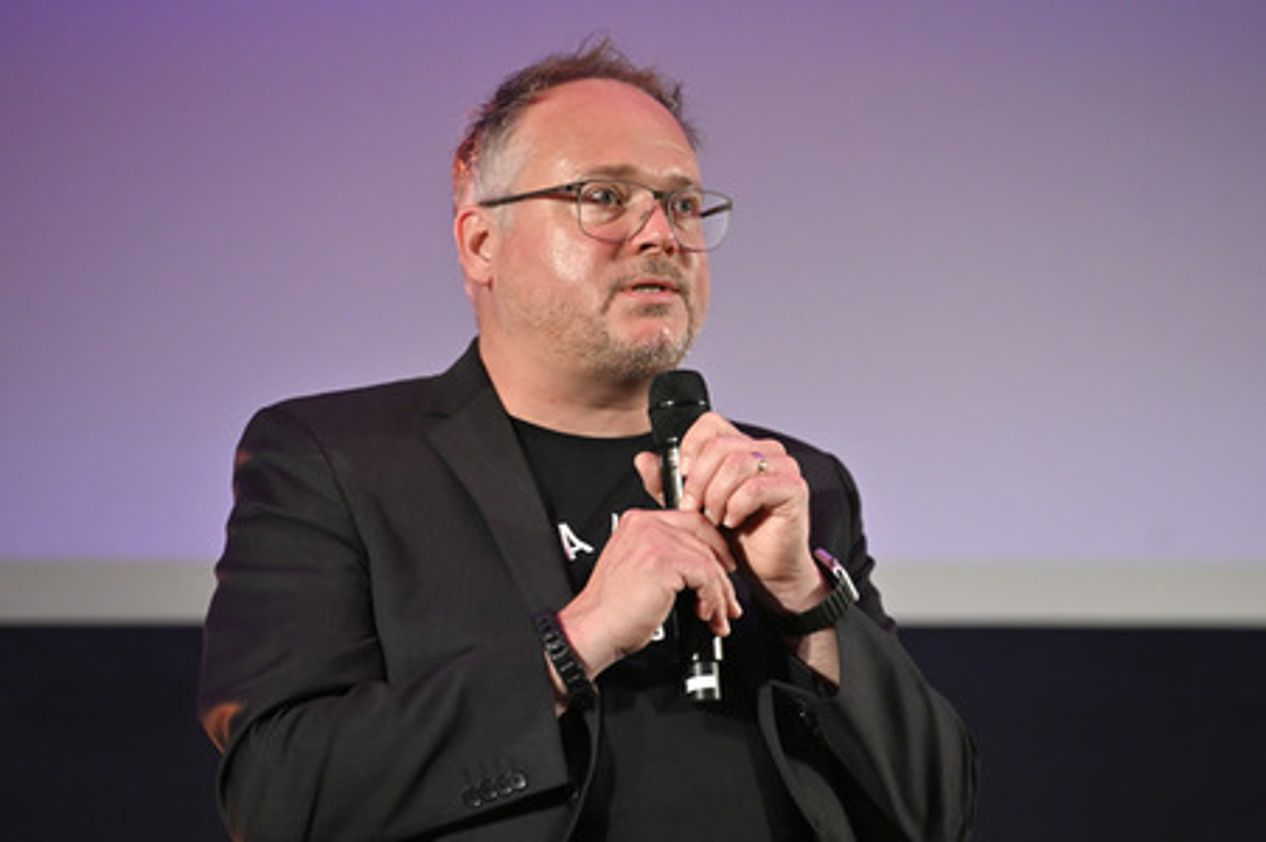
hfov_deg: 13.7
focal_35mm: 150
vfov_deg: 9.1
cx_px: 633
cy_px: 421
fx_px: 5271
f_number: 2.8
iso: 3200
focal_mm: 150
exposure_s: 1/400
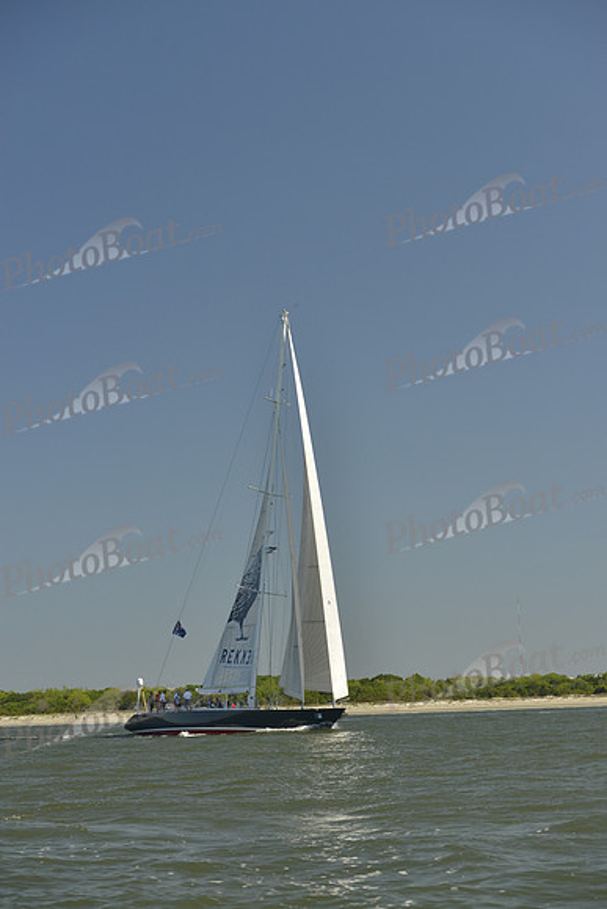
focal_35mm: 70
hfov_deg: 19.5
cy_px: 454
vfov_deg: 28.8
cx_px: 304
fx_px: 1769
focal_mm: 70
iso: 280
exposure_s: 1/800
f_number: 6.3
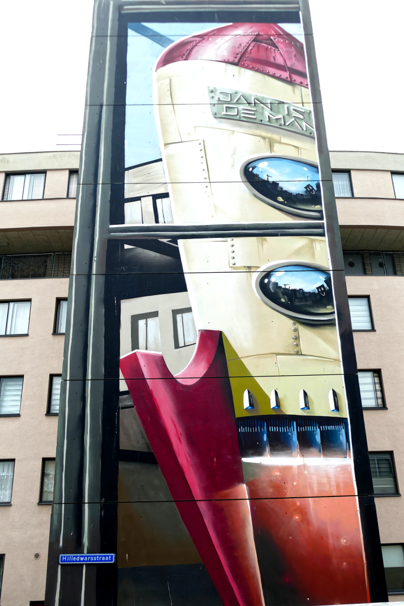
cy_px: 303
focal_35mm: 38
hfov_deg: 35.1
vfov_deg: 50.7
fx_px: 639
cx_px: 202
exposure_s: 1/800
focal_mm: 14
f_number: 3.1
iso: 125
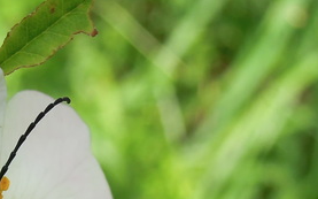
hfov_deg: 12.6
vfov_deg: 7.9
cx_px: -32
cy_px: 303
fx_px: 1412
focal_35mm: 163
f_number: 3.7
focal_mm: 9
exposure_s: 1/400
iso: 160
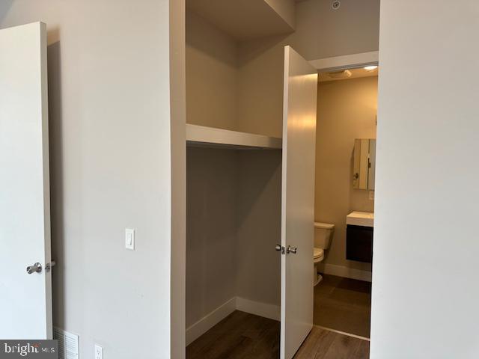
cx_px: 240
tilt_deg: -3.3
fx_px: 332
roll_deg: -1.0
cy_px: 180
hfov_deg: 71.6
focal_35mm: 24
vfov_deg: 56.8
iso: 80
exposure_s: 1/120
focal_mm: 6.86
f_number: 1.78
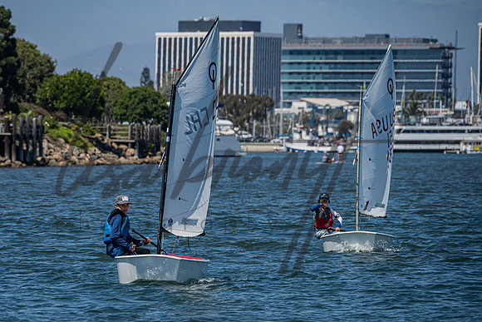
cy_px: 193
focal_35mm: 341
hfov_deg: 6.0
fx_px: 4564
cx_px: 181
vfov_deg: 4.0
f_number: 8
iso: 250
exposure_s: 1/1000
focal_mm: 270
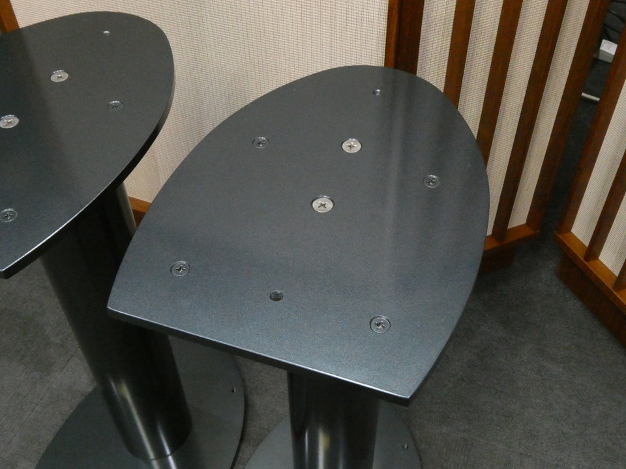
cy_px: 234
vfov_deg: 38.7
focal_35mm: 37
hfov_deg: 50.1
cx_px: 313
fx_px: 669
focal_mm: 6.7
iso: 1600
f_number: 6.3
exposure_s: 1/25
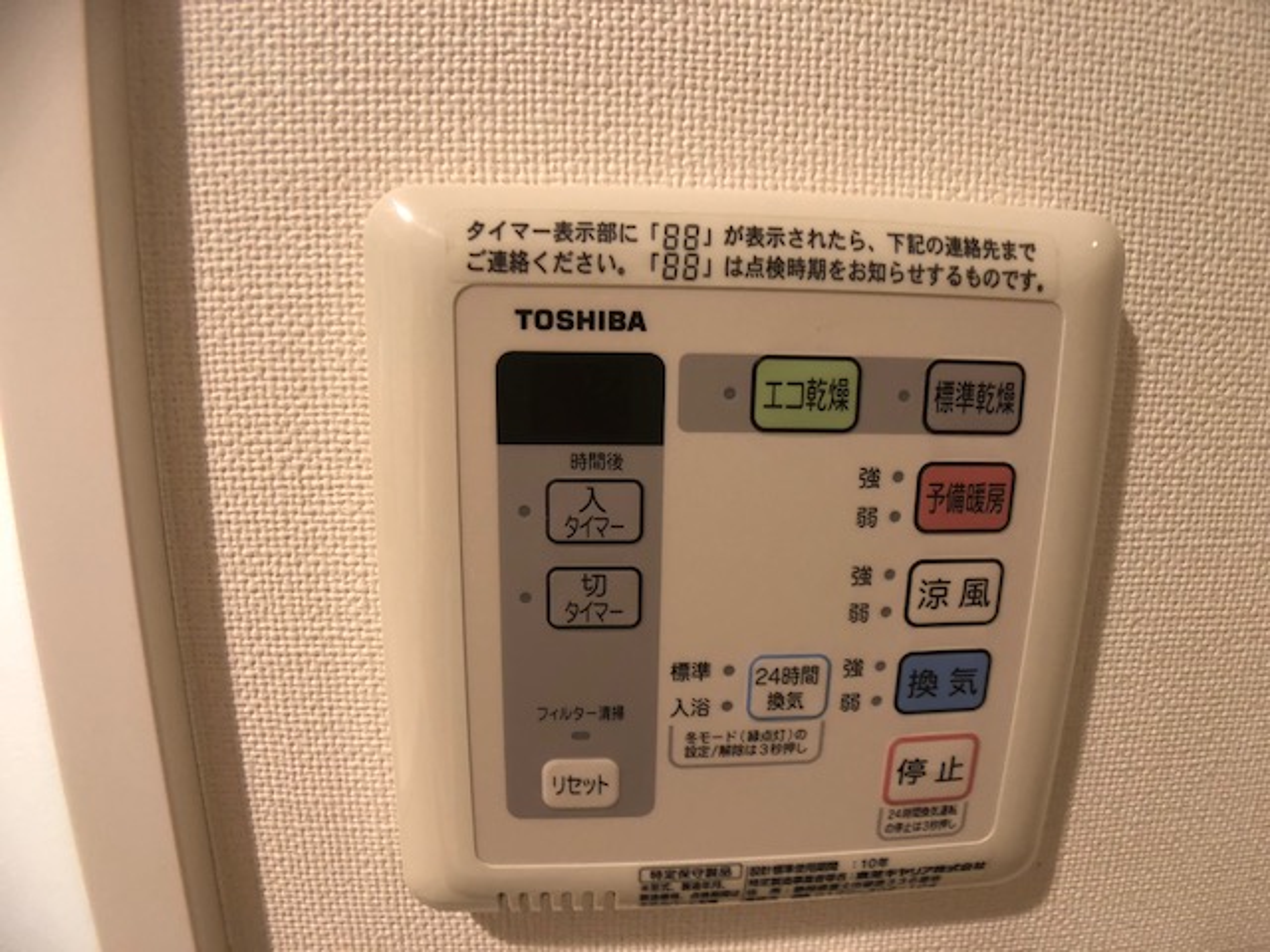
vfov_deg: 49.7
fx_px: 1027
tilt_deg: -9.8
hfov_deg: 63.4
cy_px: 476
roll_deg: +0.4
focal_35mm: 28
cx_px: 635
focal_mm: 3.99
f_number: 1.8
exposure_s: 1/17
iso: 50
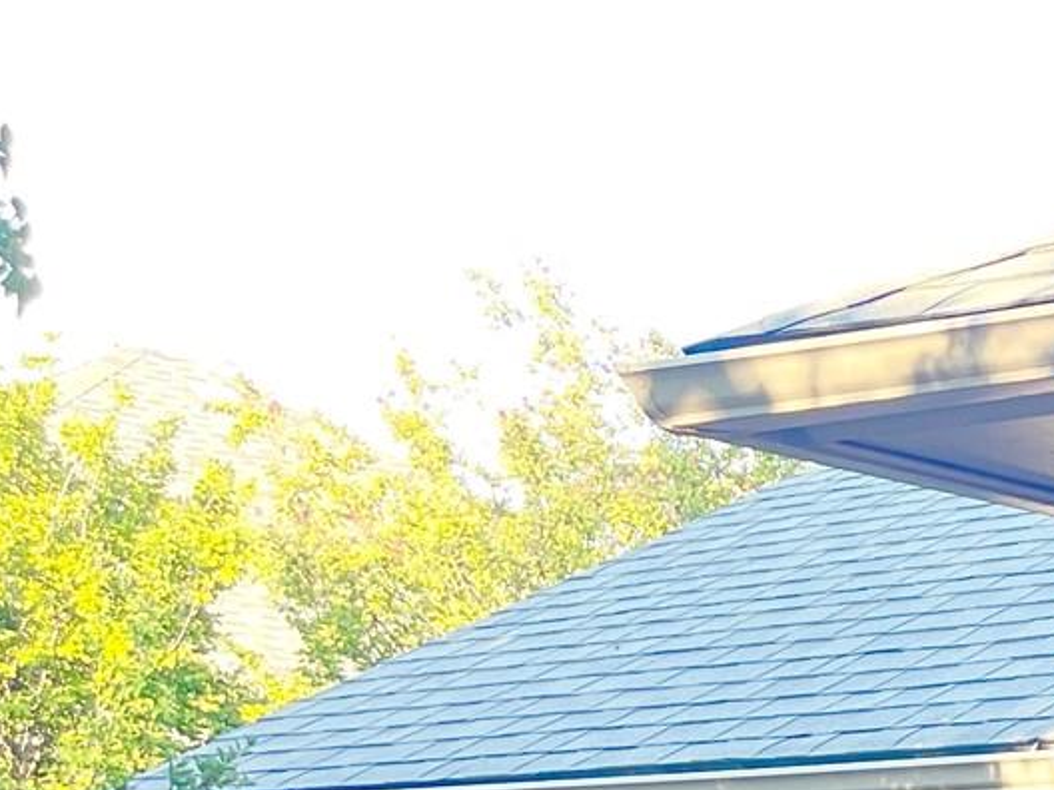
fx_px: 2953
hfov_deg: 16.3
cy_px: 1257
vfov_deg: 14.1
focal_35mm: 97
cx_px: 2008
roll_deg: -0.2
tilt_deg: -3.7
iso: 50
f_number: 1.6
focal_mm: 5.1
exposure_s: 1/121
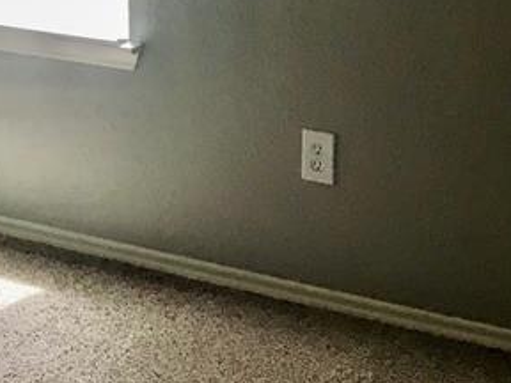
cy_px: -265
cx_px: -96
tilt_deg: +0.4
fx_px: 1520
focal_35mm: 103
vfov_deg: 13.2
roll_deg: -0.3
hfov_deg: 18.2
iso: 32
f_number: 2.2
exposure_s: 1/30
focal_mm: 4.15
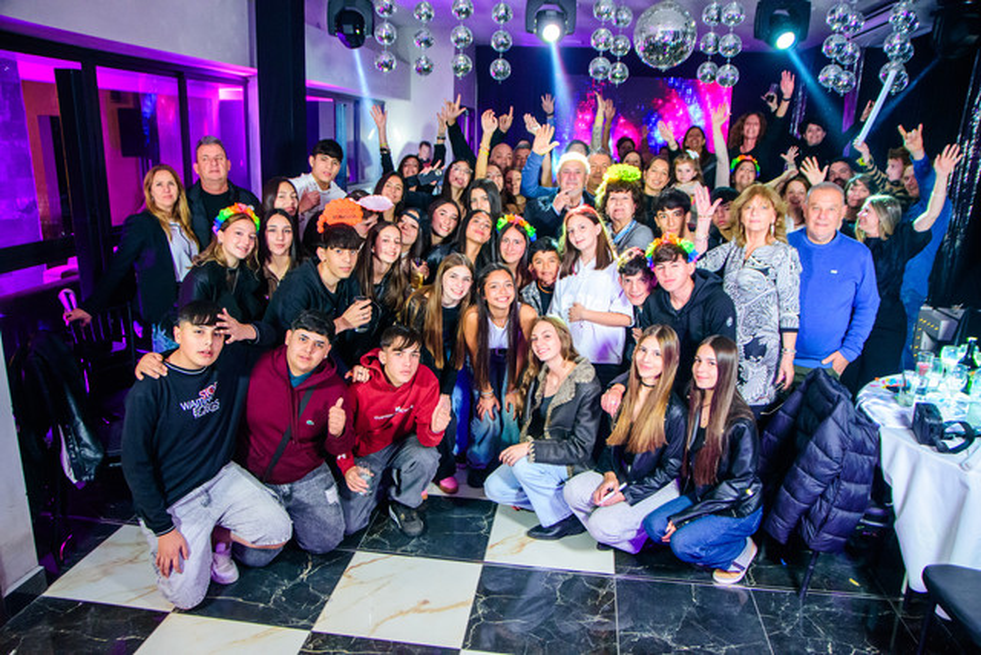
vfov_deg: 50.4
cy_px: 328
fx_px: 695
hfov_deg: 70.4
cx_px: 490
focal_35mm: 26
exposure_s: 1/60
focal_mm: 17
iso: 2500
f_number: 3.2
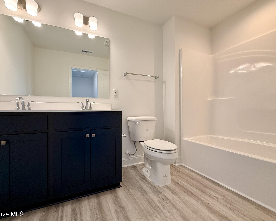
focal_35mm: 15
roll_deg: +0.6
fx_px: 123
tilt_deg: +0.8
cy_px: 111
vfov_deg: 84.0
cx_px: 127
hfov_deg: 96.6
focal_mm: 2.22
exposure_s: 1/120
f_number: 2.2
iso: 100
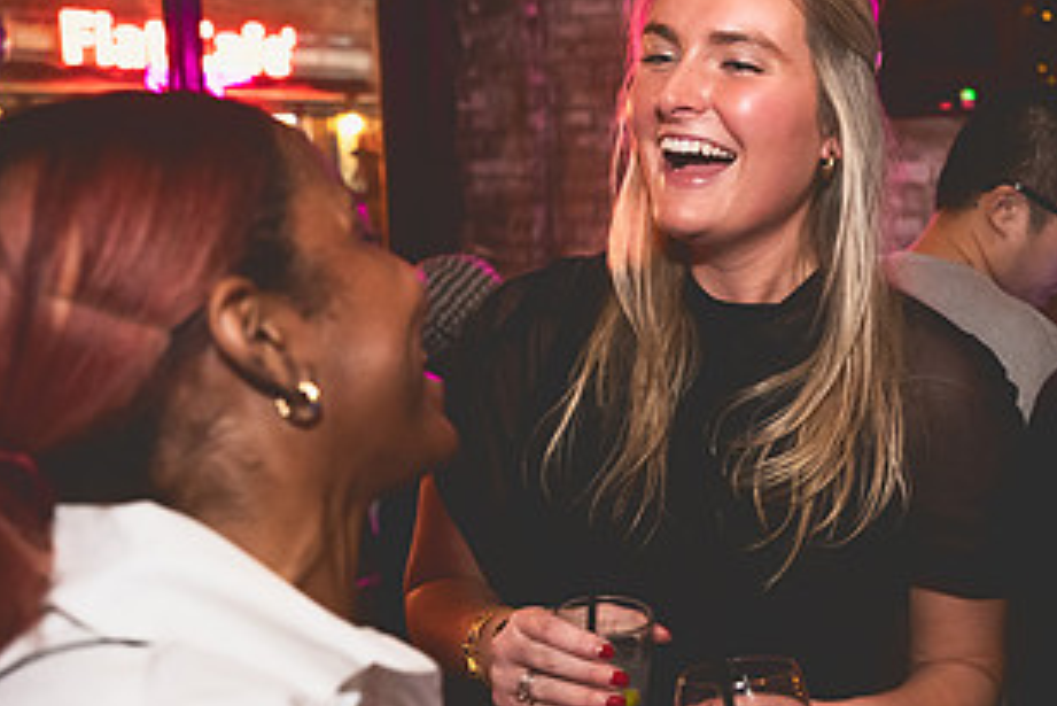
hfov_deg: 39.5
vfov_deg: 28.1
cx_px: 841
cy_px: 349
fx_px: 1410
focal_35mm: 48
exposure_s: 1/100
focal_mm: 24
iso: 3200
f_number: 2.8
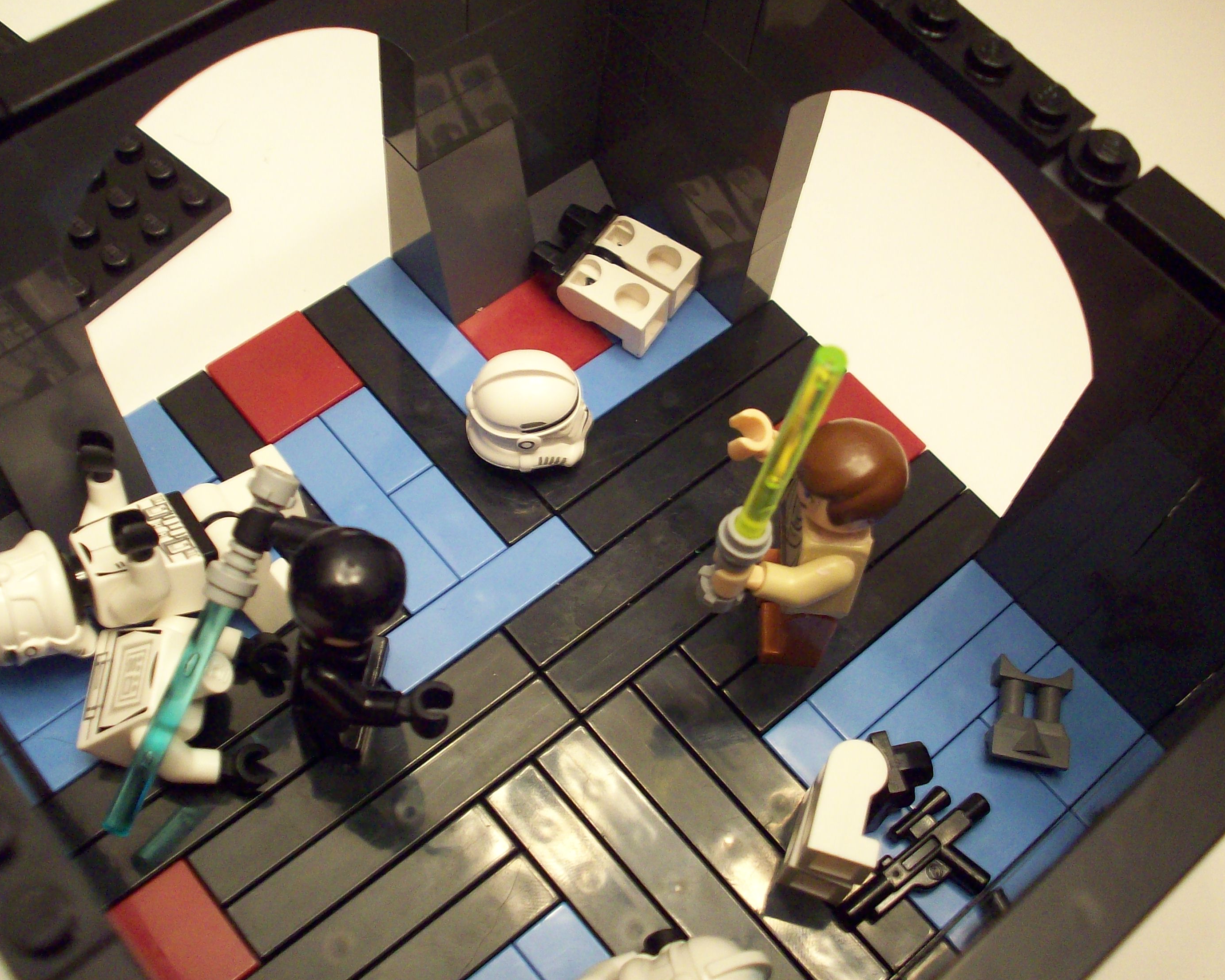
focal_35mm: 40
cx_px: 607
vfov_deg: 37.3
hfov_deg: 45.8
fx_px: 1450
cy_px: 500
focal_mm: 6.2
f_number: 2.8
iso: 184
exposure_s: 1/8
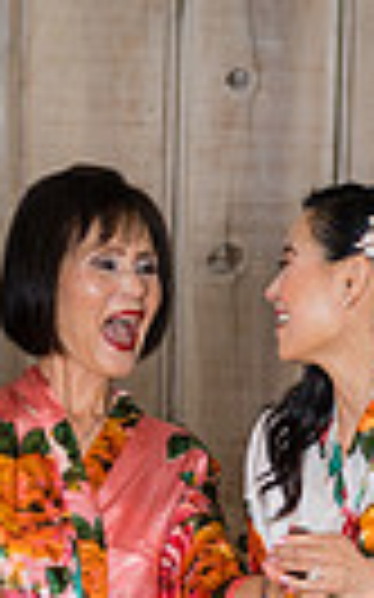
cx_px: 338
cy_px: 654
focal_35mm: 222
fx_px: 3624
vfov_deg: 9.4
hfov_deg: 5.9
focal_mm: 50
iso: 500
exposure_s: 1/400
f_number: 1.8
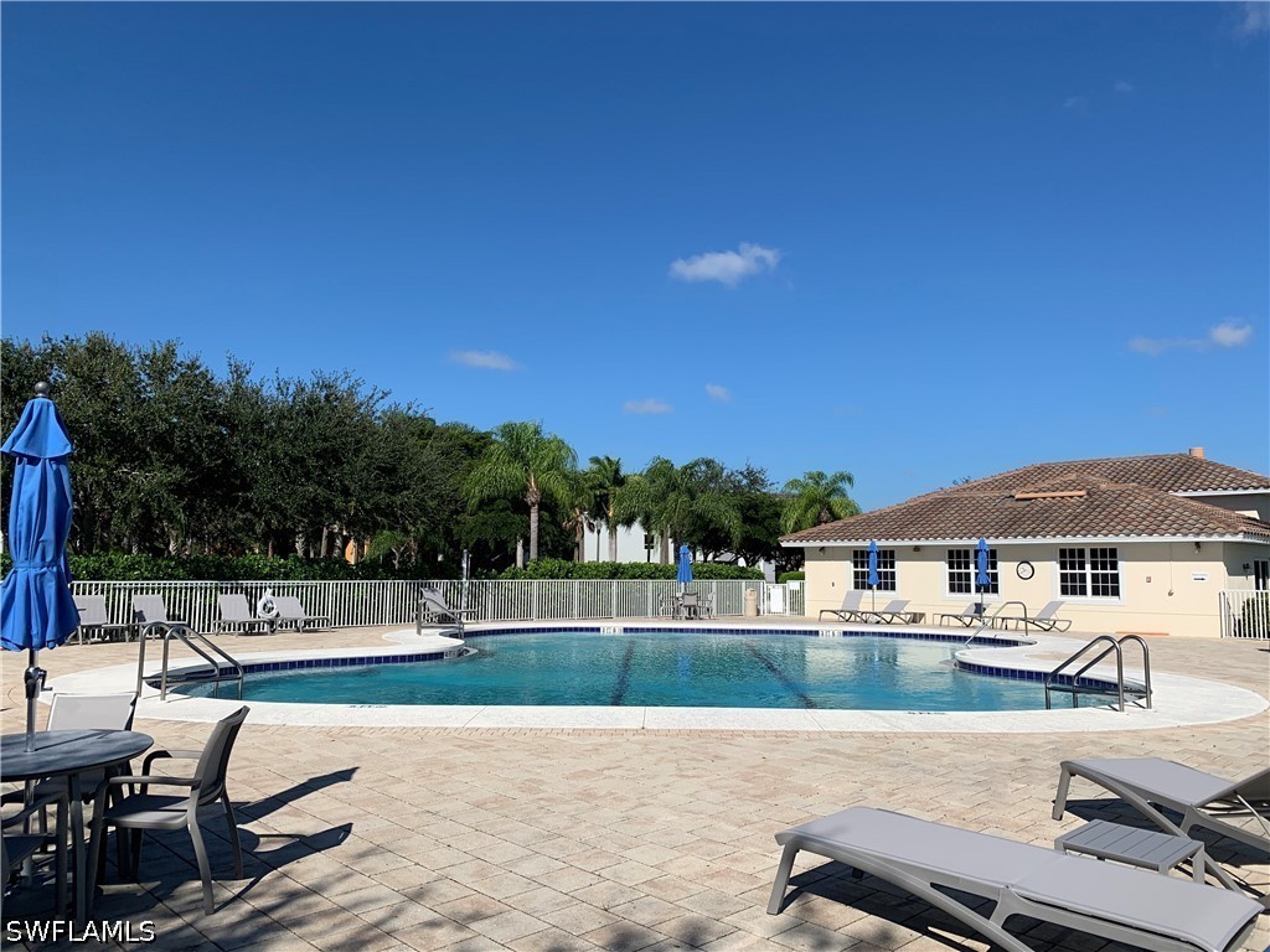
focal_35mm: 26
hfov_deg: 67.3
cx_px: 635
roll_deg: +2.0
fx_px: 954
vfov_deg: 53.1
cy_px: 476
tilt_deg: +3.9
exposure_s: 1/3937
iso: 25
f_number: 1.8
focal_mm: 4.25
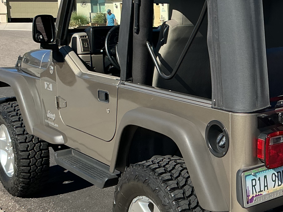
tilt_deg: -7.2
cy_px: 117
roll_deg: +1.3
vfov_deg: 22.9
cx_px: 230
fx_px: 523
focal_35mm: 64
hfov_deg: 29.5
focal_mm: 3
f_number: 1.8
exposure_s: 1/1342
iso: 25
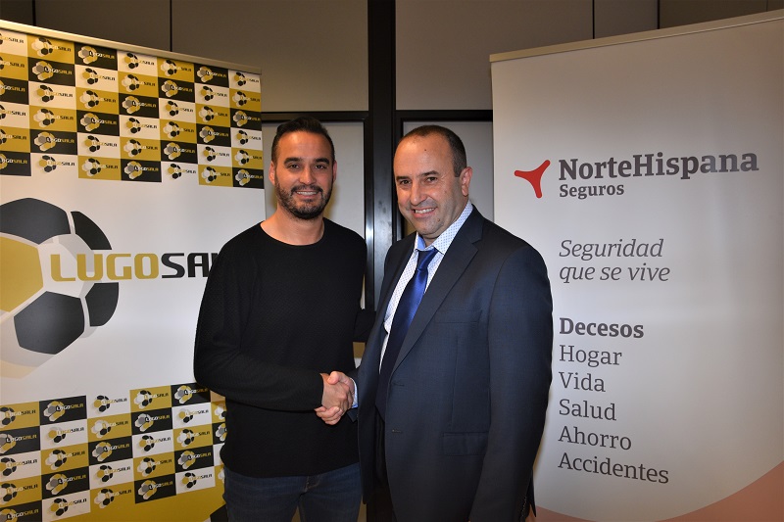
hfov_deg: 57.2
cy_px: 261
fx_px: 718
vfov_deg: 40.0
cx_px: 392
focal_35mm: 33
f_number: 5
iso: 250
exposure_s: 1/60
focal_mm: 22
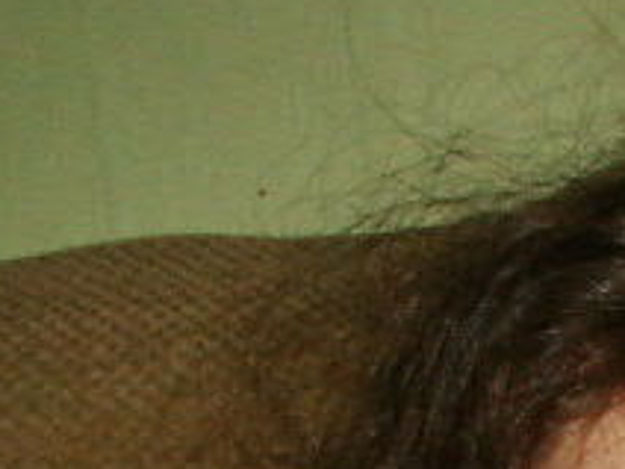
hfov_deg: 8.3
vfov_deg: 6.6
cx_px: 1719
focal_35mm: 211
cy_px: 1215
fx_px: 3810
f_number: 6.7
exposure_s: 1/45
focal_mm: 7.18
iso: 200
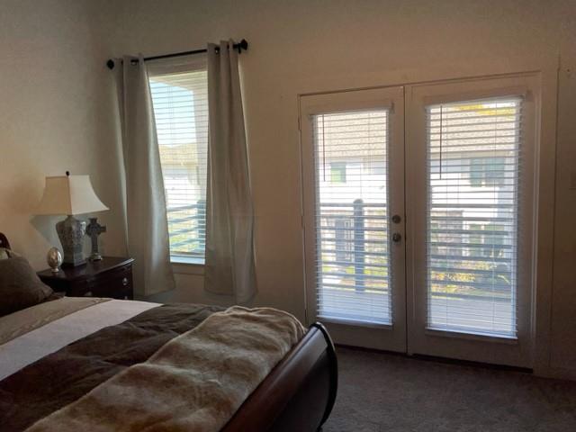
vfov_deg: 53.1
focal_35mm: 26
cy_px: 216
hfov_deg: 67.3
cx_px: 288
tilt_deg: -6.0
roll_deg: +1.5
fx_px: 433
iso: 32
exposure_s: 1/182
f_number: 1.6
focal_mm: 4.2
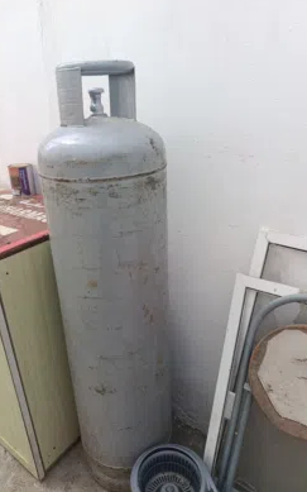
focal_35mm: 25
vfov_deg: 72.6
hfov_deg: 49.2
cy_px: 243
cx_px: 135
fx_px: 335
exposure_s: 1/146
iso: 50
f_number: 1.6
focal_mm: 6.14
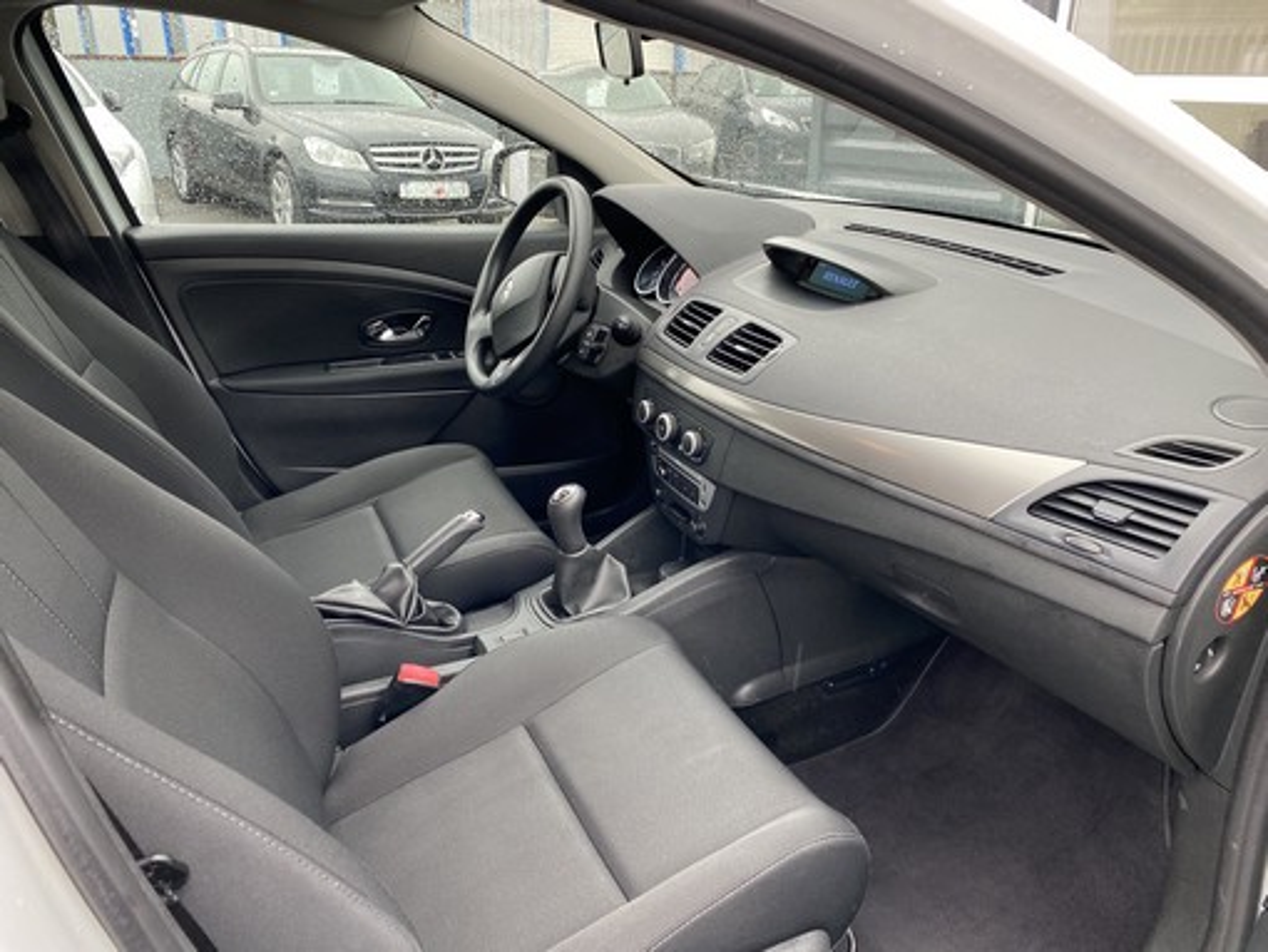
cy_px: 476
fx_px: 953
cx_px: 634
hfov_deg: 67.3
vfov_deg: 53.1
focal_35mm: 26
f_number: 1.8
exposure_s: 1/116
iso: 125
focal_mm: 4.25
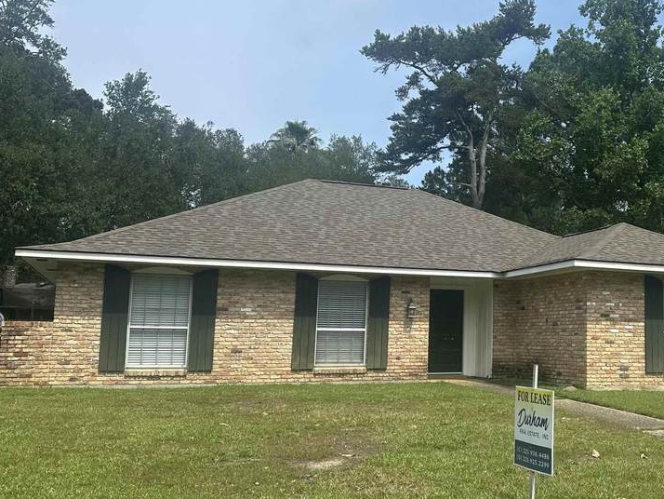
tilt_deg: +4.6
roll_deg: -0.1
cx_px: 531
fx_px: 825
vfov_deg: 33.6
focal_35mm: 43
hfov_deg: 41.9
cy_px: 250
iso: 80
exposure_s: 1/3861
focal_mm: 6.86
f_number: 1.78
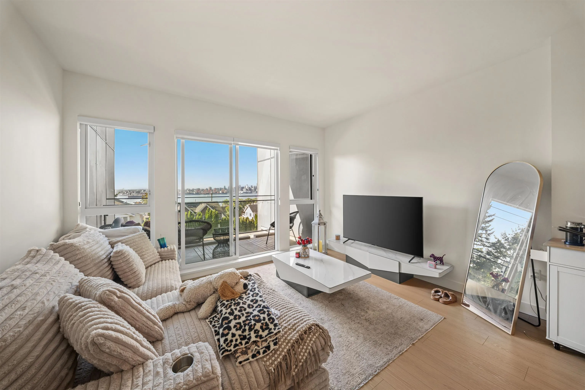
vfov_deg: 90.0
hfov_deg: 112.6
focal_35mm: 12
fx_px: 195
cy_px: 195
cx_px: 292
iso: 400
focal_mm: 12
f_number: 7.1
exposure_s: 1/13
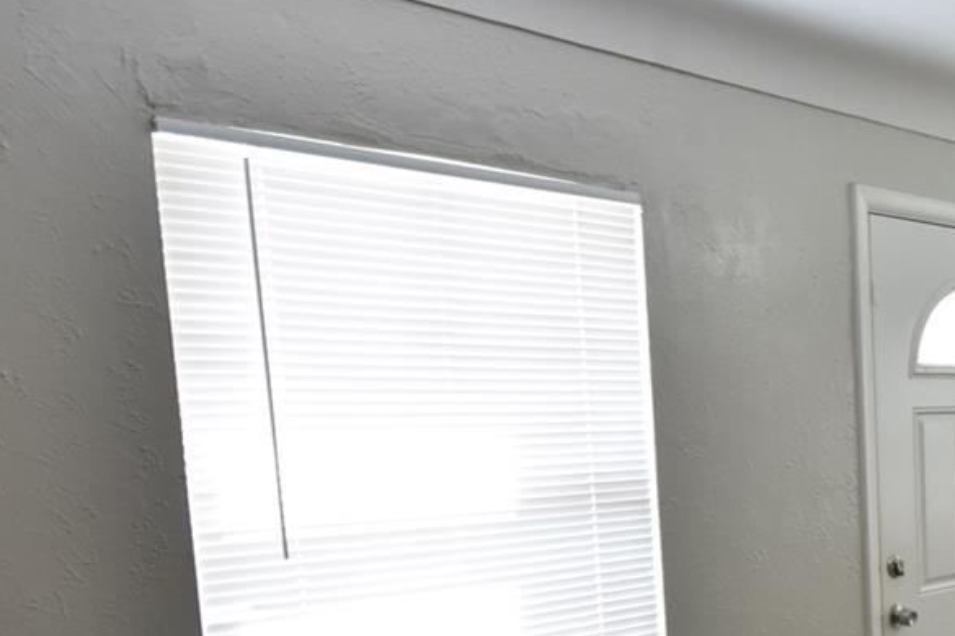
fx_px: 1088
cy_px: 545
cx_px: 978
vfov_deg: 31.4
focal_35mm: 41
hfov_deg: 40.8
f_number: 3.5
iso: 800
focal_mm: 10
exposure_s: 1/180
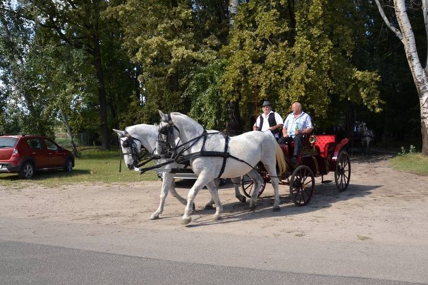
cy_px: 137
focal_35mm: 29
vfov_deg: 44.9
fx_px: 345
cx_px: 208
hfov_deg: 63.7
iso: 100
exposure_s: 1/200
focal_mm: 18
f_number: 5.6
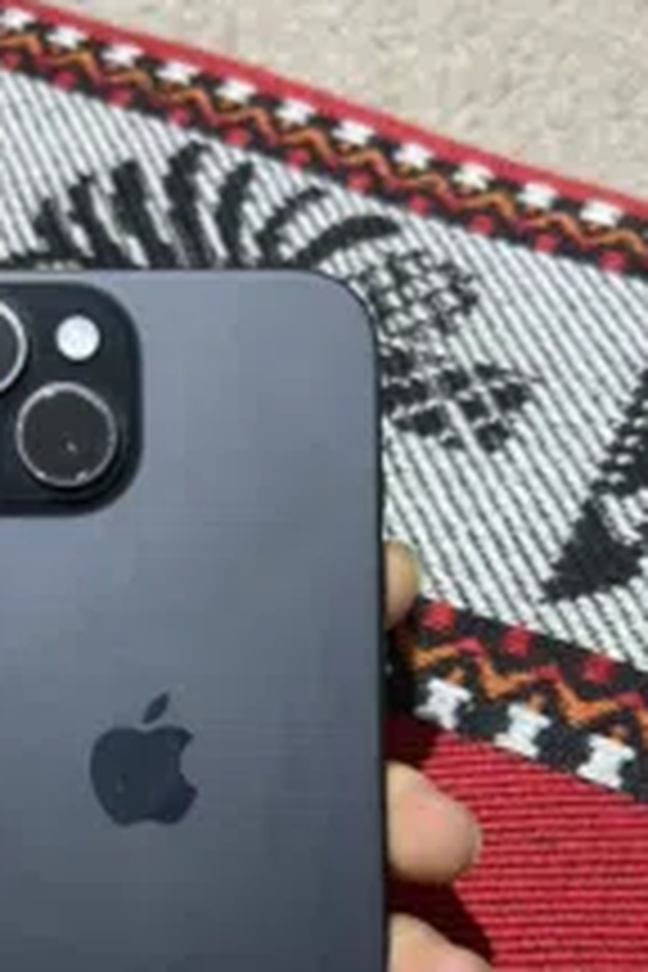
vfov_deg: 38.3
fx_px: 1350
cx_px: 230
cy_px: 756
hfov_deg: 26.9
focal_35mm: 50
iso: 400
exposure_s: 1/50
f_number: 1.5
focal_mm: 5.7
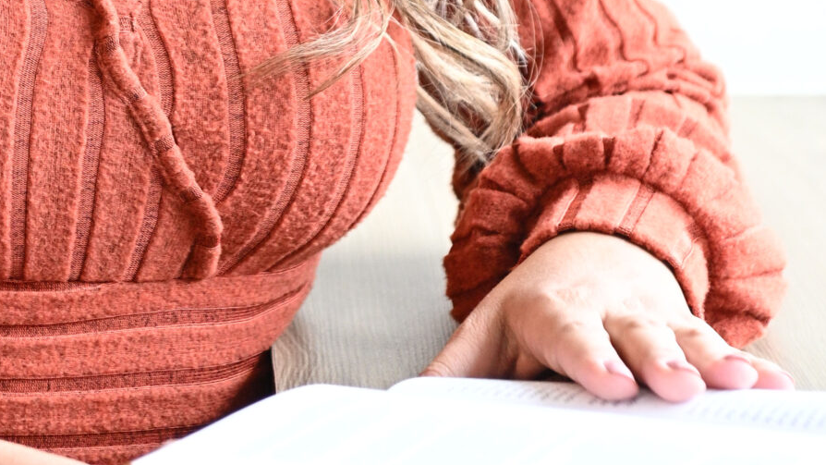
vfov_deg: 5.7
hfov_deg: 10.2
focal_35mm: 210
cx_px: 148
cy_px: -236
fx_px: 4600
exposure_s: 1/60
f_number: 5
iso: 1600
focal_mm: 70
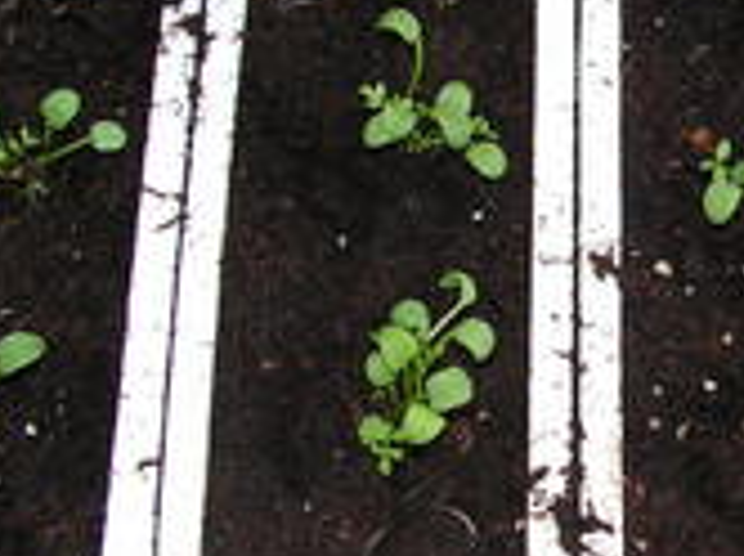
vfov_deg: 14.6
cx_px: 735
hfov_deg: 19.0
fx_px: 2168
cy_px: 211
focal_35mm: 101
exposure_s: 1/200
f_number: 3.2
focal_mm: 6.4
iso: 64
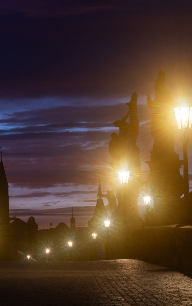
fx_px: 1691
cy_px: 139
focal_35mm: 202
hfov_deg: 6.4
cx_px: -56
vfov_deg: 10.4
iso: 250
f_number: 13
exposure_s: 3
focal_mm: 91
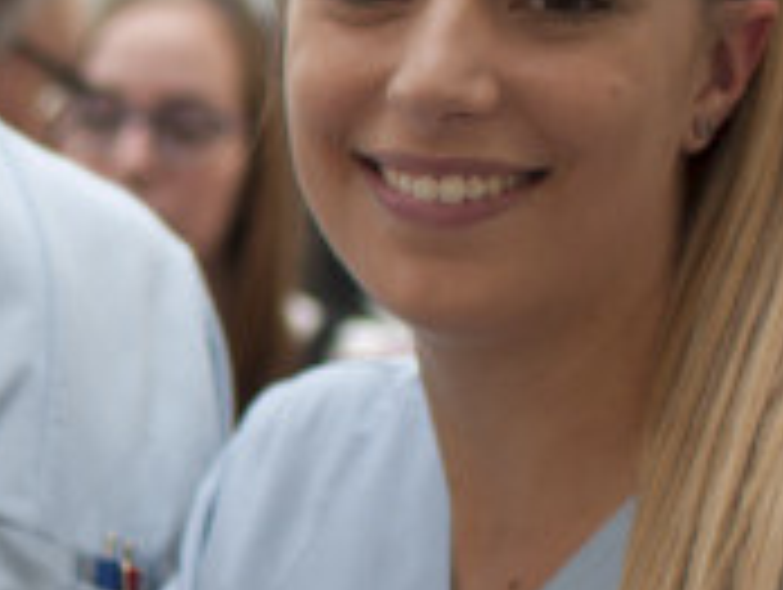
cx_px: -464
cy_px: 408
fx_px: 5210
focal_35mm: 230
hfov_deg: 8.4
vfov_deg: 6.5
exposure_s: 1/500
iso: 100
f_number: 1.4
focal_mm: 25
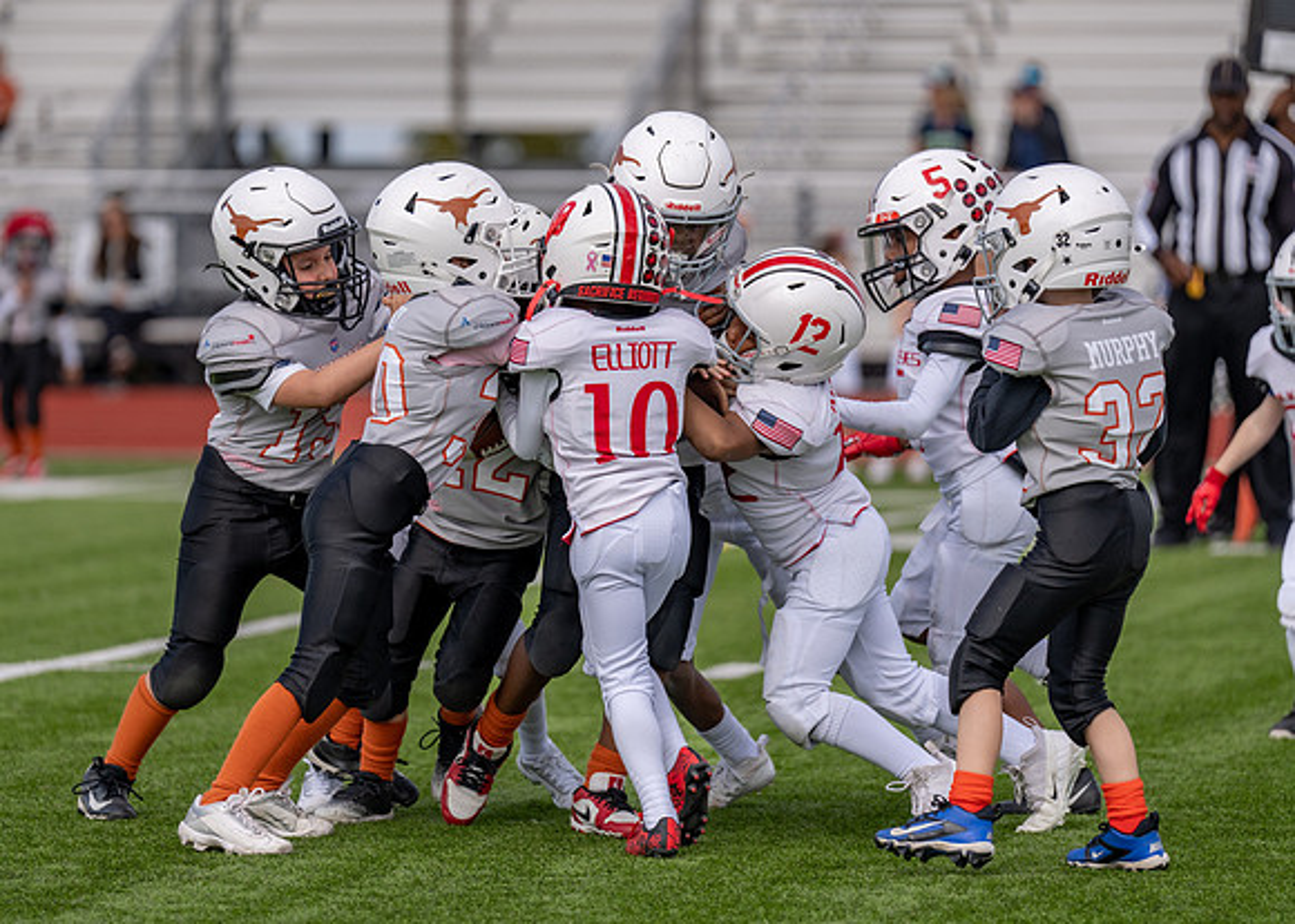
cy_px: 377
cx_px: 528
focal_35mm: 258
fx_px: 9494
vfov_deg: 5.6
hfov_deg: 7.8
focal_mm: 200
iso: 160
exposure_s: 1/3200
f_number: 2.8
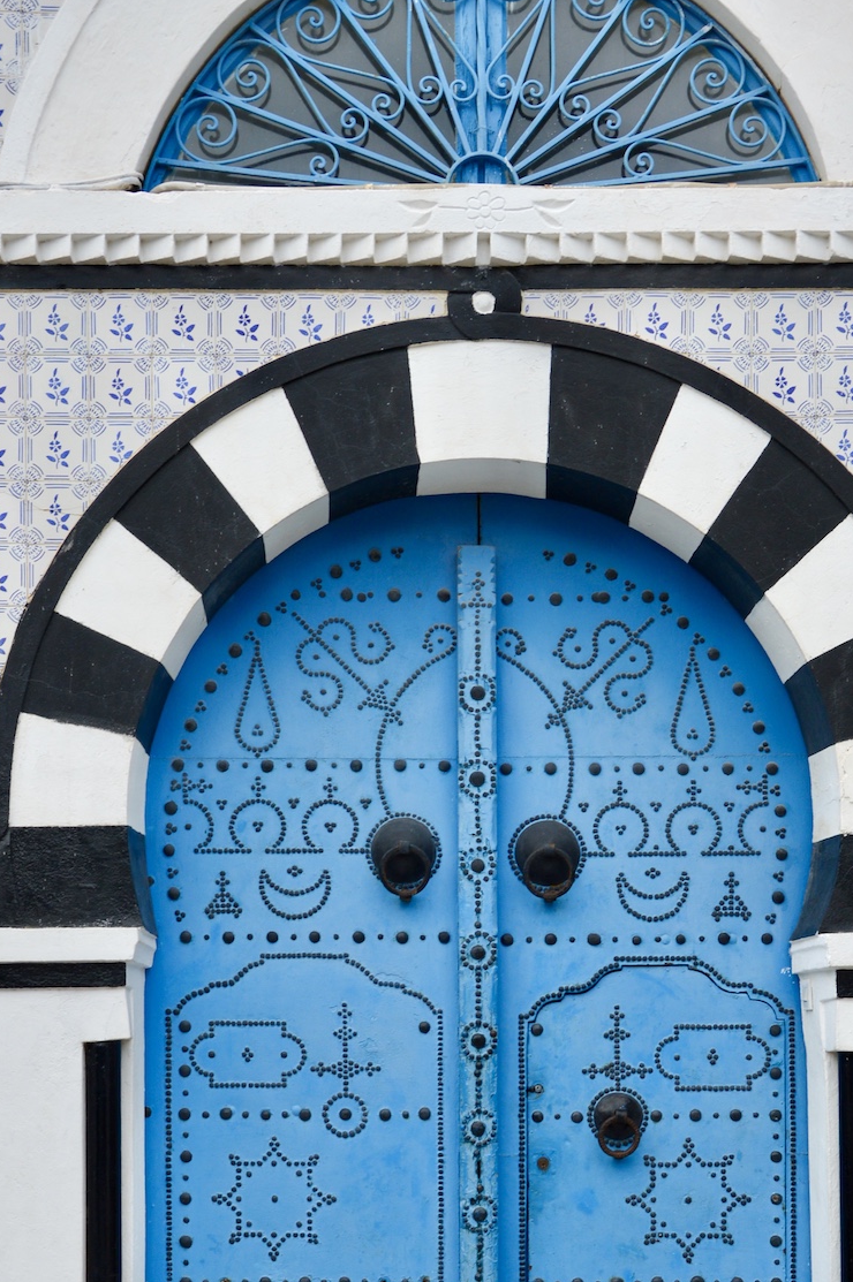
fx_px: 1804
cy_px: 816
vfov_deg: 38.8
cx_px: 476
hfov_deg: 26.6
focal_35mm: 51
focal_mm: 25
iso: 200
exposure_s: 1/160
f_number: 6.3
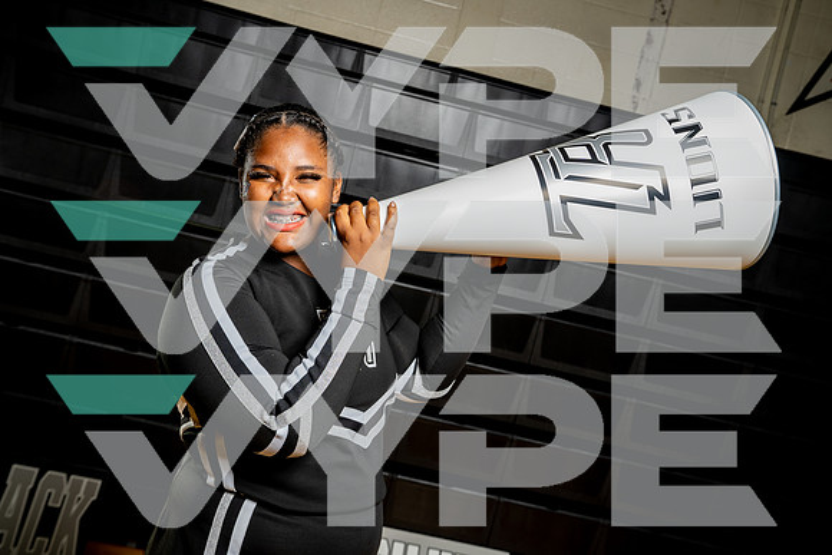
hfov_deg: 45.4
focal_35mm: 43
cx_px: 416
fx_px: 994
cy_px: 278
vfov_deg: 31.2
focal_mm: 43
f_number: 5.6
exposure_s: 1/250
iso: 200
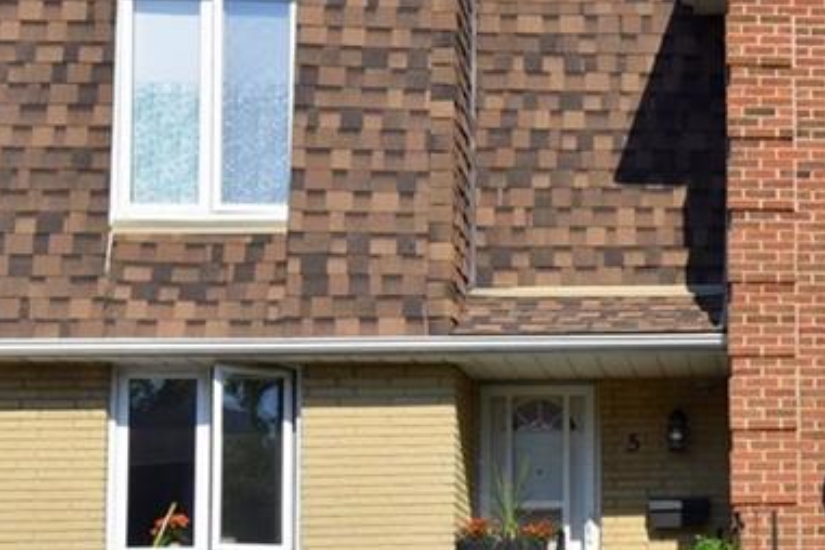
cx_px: 1055
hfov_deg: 20.0
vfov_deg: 14.5
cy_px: 425
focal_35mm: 94
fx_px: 2154
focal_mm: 35
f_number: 14
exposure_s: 1/800
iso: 500
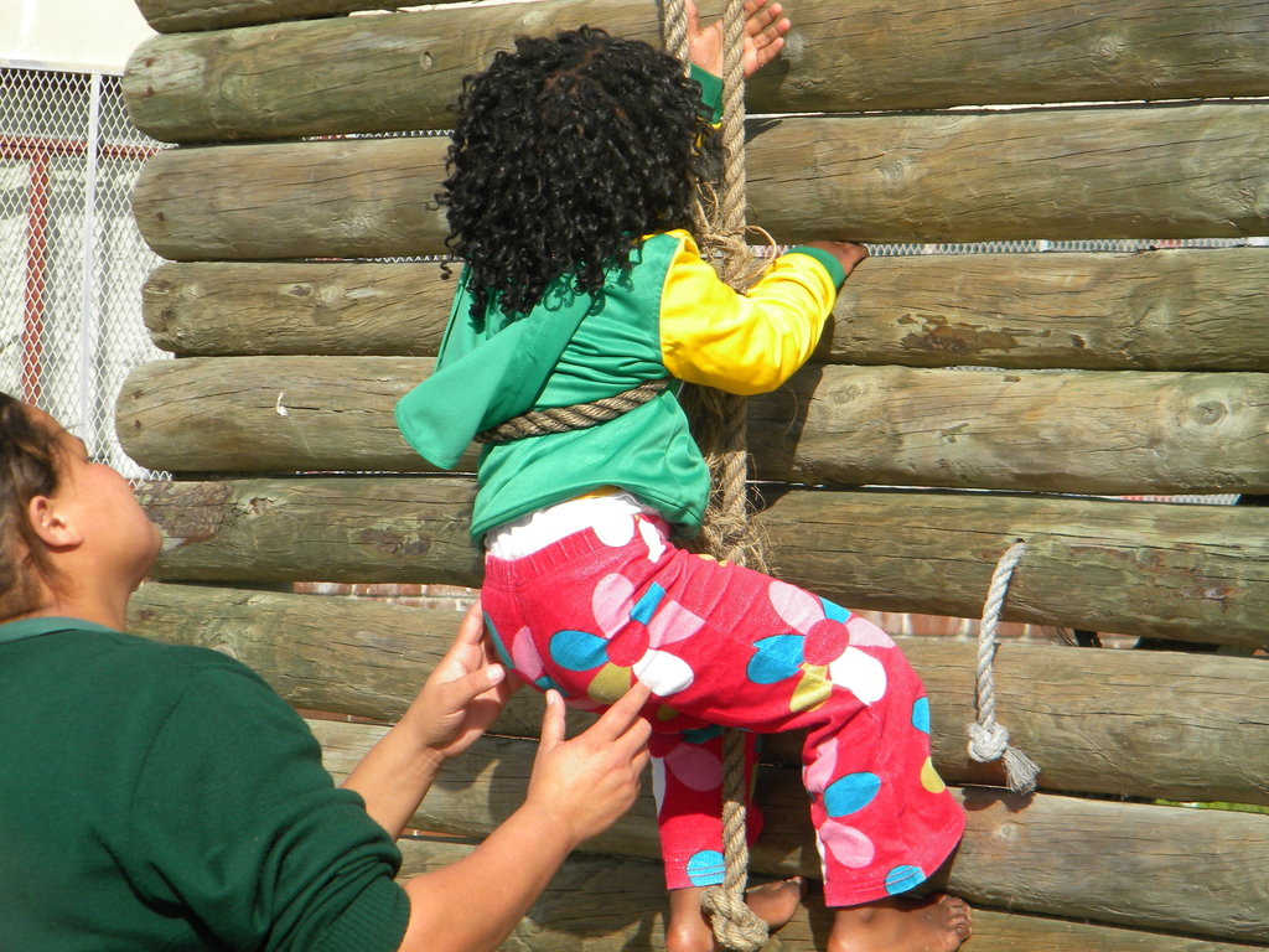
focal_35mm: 156
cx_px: 634
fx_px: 5719
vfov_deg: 9.5
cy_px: 476
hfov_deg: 12.7
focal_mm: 28.3
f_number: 5
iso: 89
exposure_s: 1/498
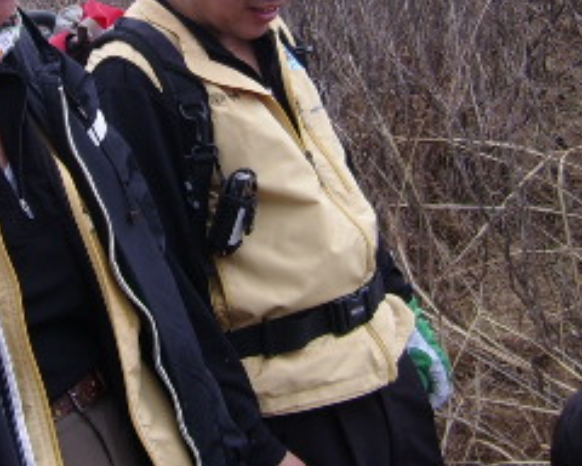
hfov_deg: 20.9
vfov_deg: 16.7
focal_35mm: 91
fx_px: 1567
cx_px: 162
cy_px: 70
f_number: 2.8
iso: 50
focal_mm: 5.95
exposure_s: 1/594
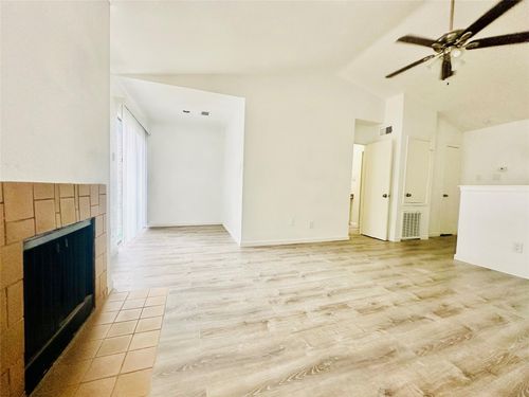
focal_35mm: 14
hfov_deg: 102.1
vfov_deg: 85.7
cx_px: 264
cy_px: 198
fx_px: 214
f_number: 2.2
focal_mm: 2.22
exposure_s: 1/99
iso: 200
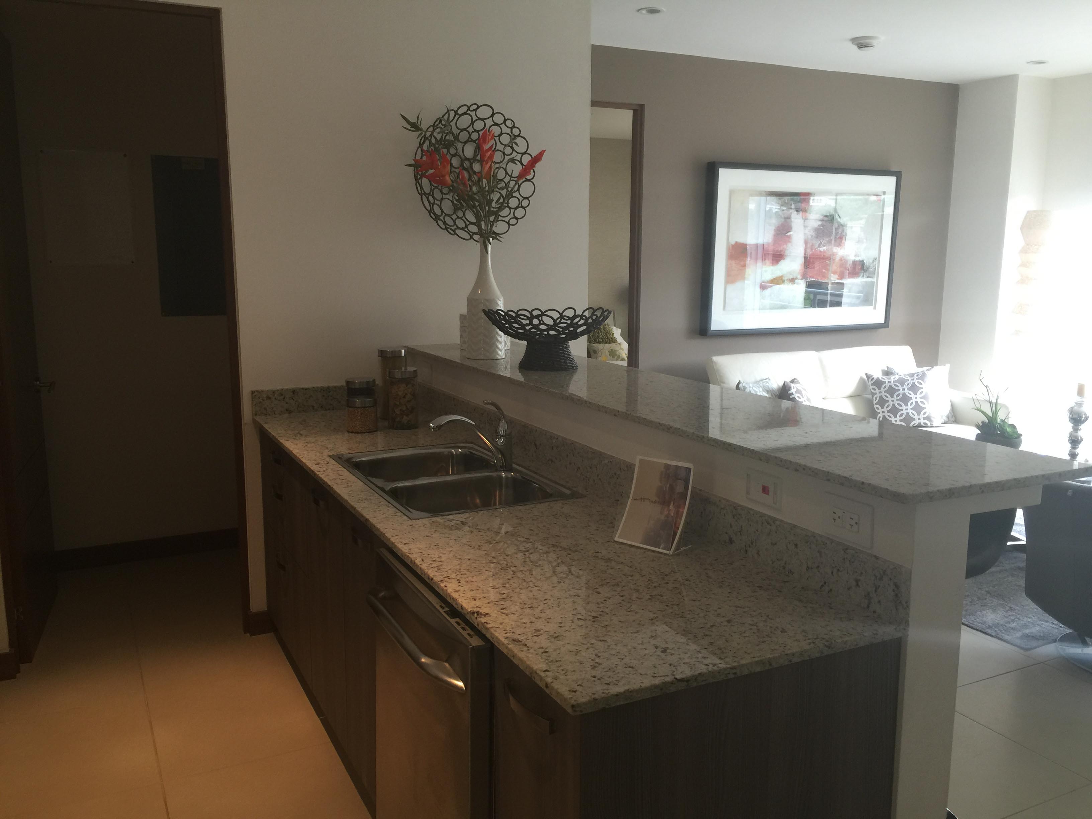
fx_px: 915
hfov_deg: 61.7
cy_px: 410
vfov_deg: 48.2
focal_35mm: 29
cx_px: 546
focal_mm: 4.15
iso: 32
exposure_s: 1/15
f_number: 2.2
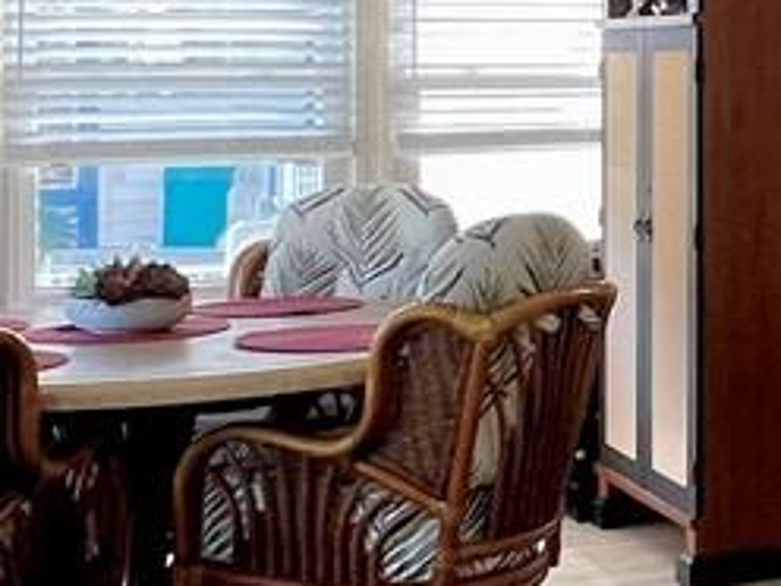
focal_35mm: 84
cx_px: 983
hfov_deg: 21.3
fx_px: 1895
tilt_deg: +0.4
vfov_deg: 17.3
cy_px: 41
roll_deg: +0.1
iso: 64
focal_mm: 1.57
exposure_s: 1/99
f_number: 1.8
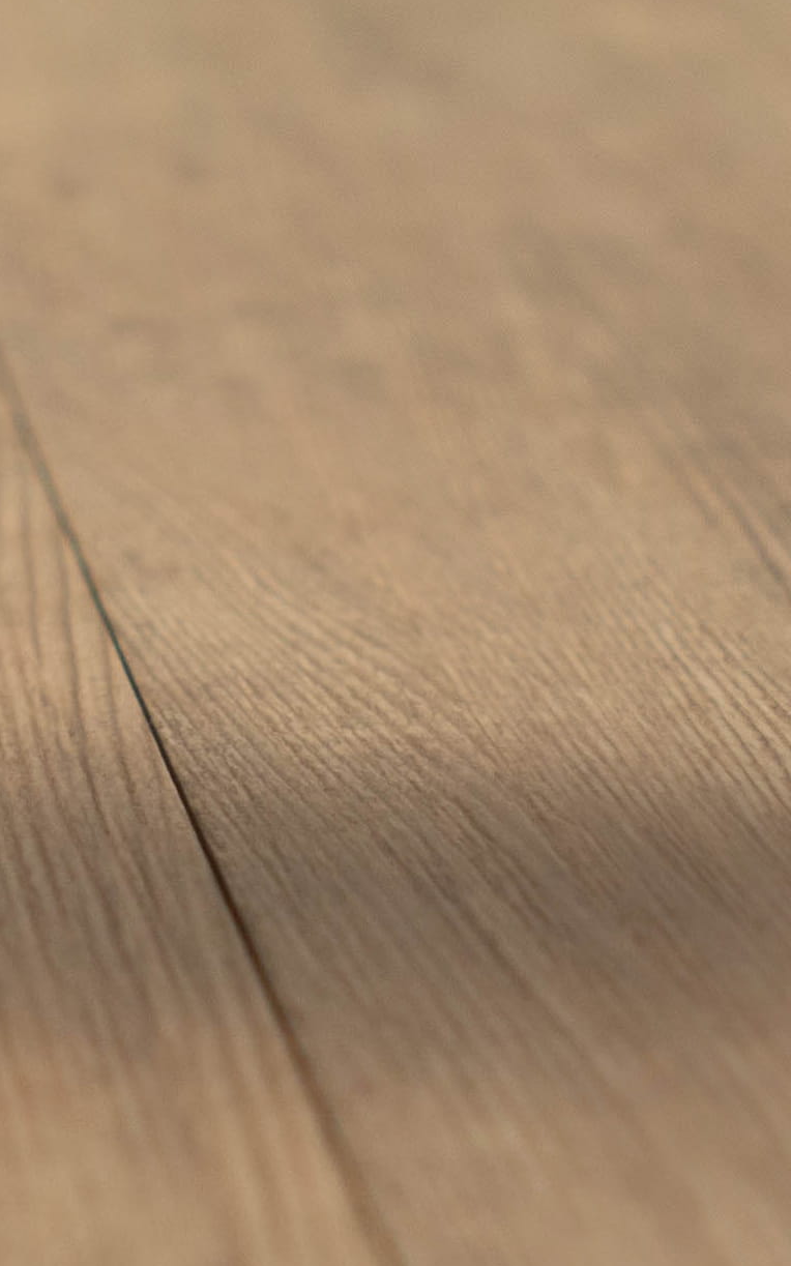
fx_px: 6211
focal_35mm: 180
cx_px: -178
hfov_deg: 7.2
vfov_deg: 11.1
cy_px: -750
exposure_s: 1/20
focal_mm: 24
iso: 100
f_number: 3.5
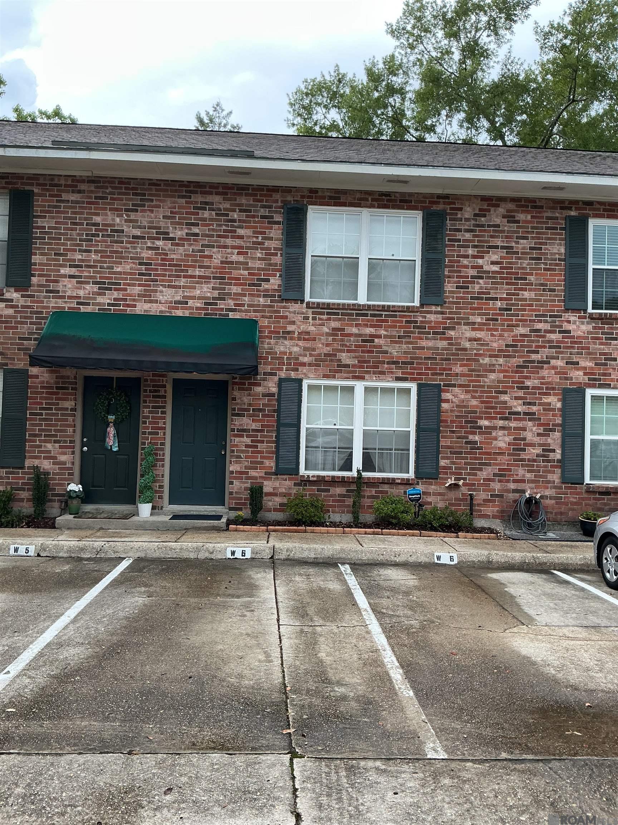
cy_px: 412
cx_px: 309
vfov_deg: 61.7
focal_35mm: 29
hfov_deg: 48.2
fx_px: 690
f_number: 1.8
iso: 25
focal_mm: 3
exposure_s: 1/120
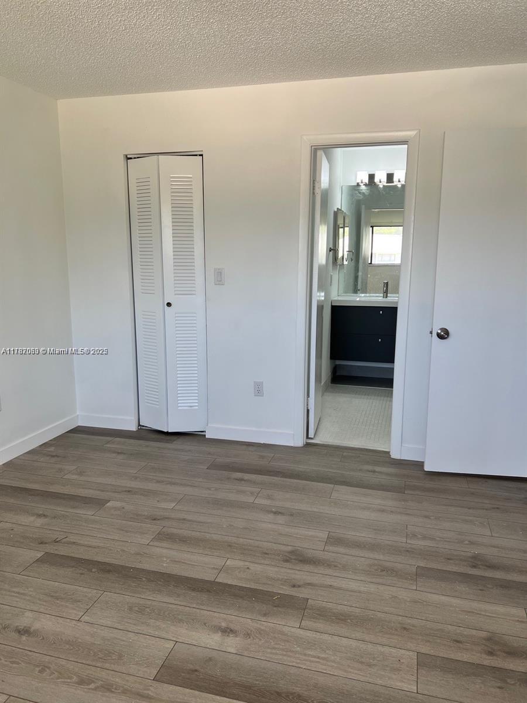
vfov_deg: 67.3
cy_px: 352
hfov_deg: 53.1
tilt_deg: -8.9
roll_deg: -1.6
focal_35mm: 26
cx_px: 264
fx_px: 528
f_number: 1.5
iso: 50
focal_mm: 5.7
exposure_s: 1/171
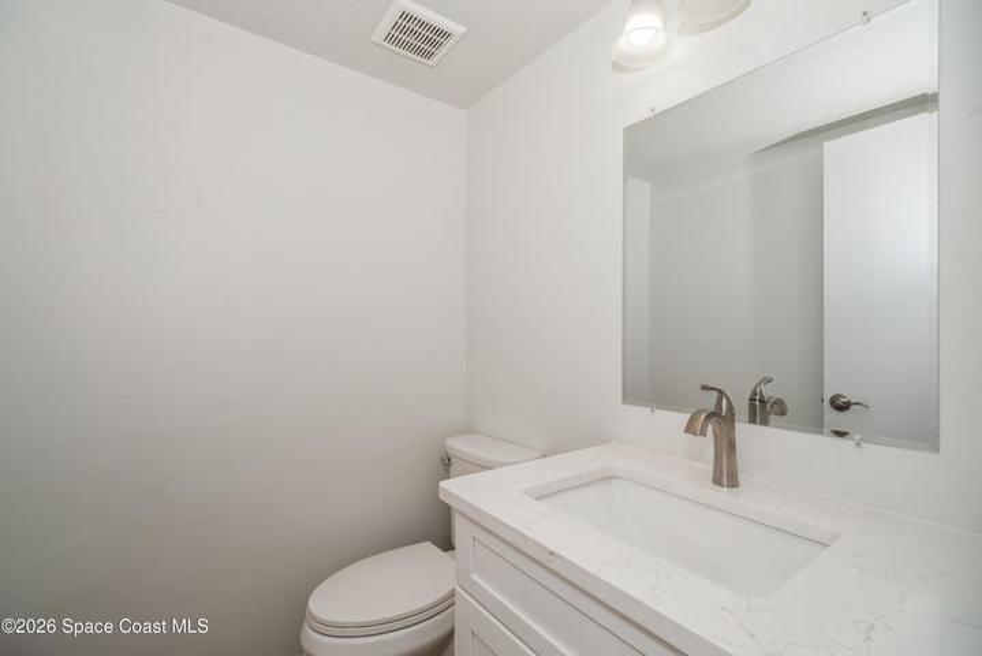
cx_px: 491
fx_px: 409
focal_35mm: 15
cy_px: 328
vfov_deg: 77.4
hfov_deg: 100.4
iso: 200
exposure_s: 1/80
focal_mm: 15
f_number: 8
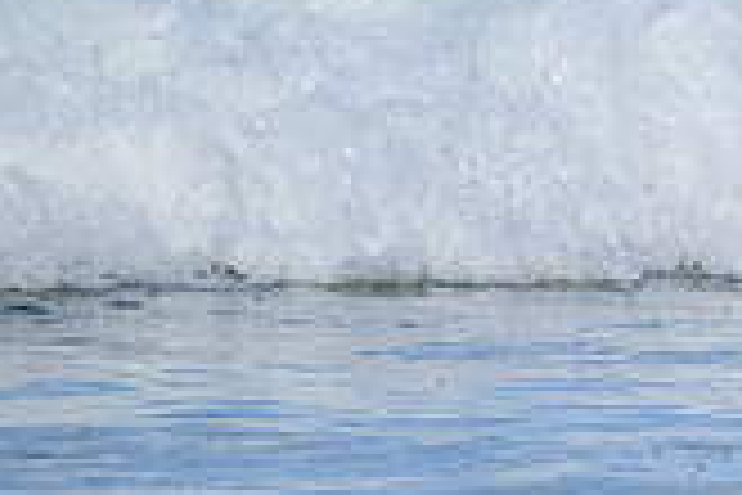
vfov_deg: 0.5
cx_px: 1295
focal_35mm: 2813
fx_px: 57975
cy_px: -61
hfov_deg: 0.7
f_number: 11
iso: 1600
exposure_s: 1/1600
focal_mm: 800
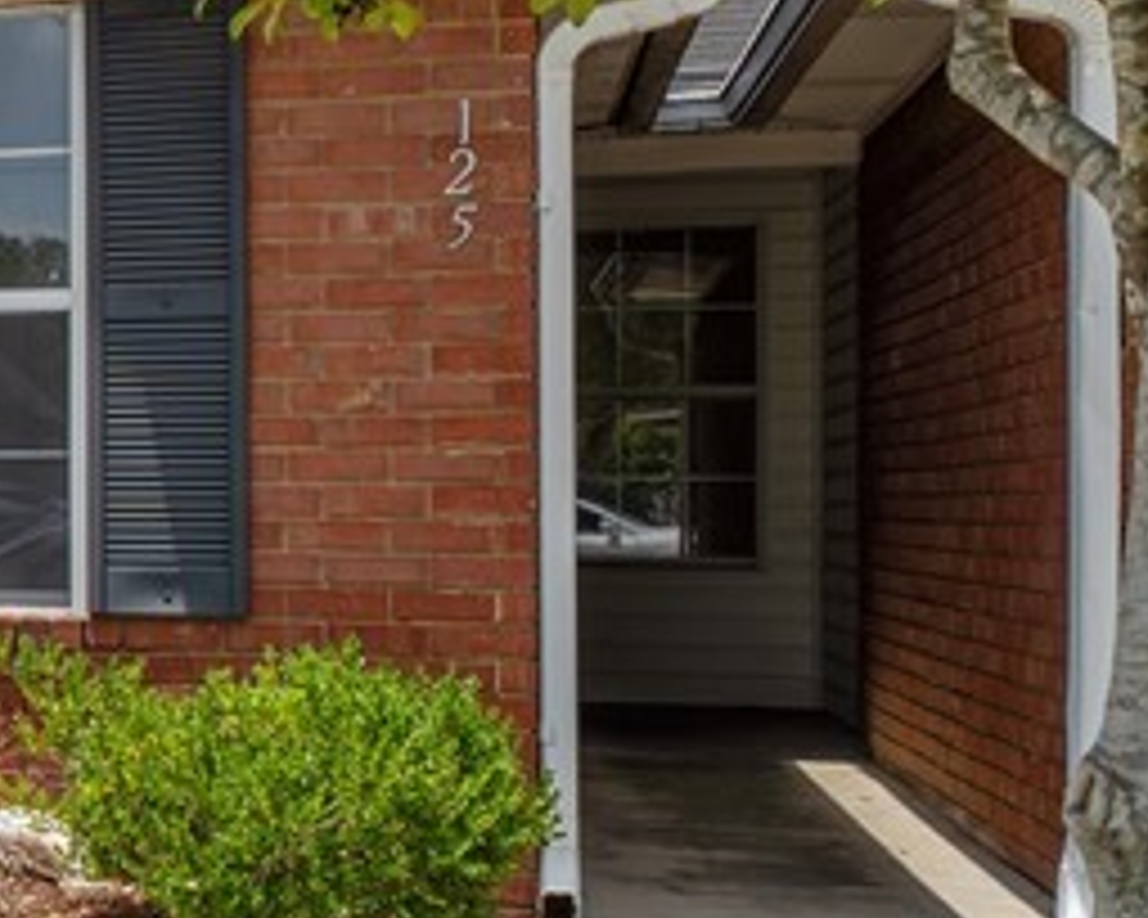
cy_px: 432
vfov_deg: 18.3
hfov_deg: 18.8
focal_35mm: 84
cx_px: -761
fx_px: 2854
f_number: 8
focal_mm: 21
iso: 100
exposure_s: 1/160
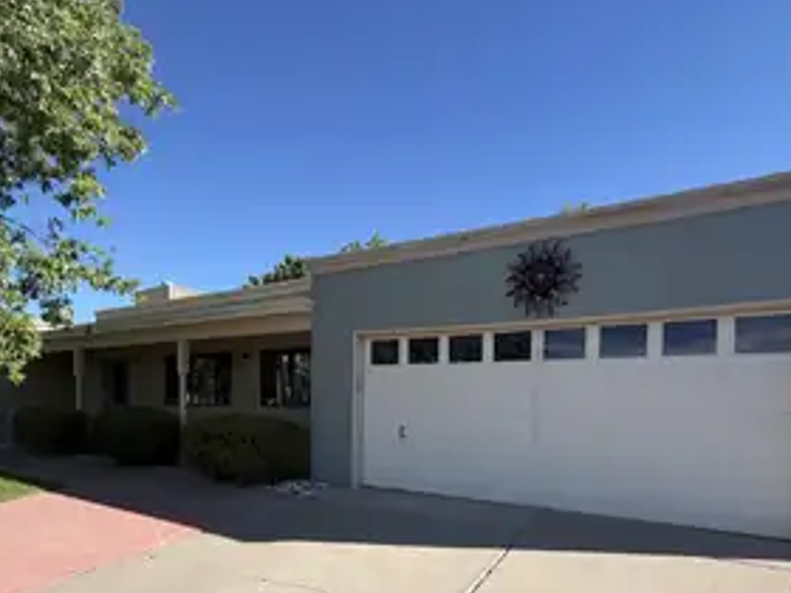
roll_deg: -0.8
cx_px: 412
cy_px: 415
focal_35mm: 20
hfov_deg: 81.7
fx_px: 457
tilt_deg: -2.6
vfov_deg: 63.5
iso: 32
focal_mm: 2.22
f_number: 2.2
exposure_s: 1/770
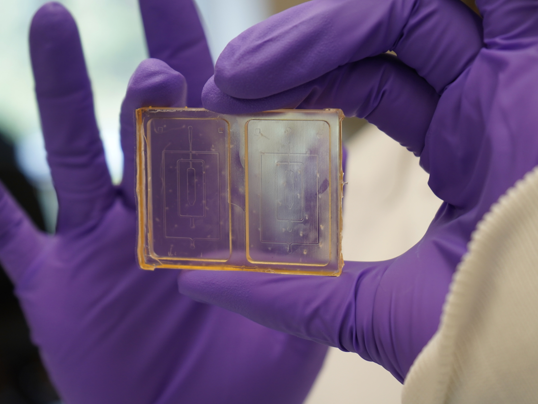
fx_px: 1181
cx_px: 239
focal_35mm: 76
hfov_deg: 25.6
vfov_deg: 19.4
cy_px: 202
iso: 640
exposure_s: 1/160
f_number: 5.6
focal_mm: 70
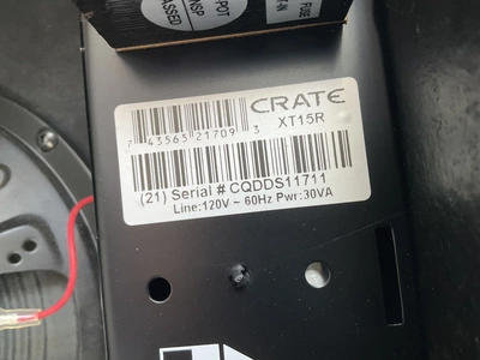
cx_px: 240
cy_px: 180
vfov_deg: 48.2
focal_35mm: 29
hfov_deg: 61.7
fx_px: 402
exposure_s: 1/64
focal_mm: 3
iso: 64
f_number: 1.8
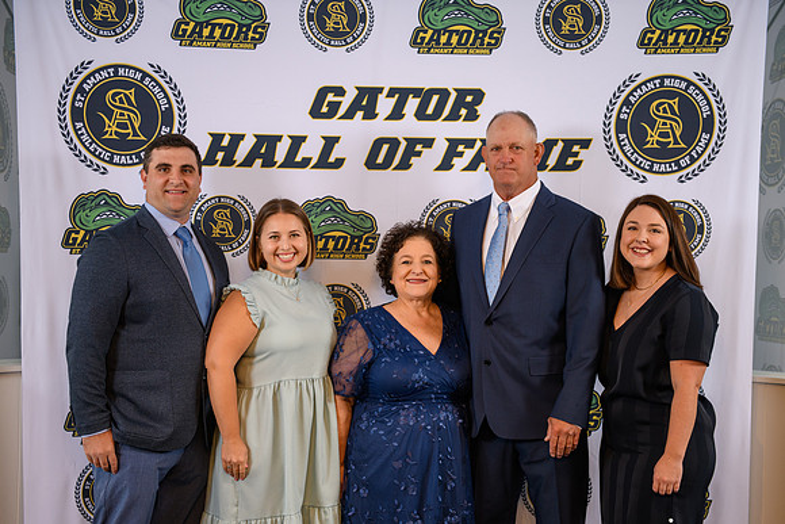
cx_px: 397
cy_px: 284
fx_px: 1302
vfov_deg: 22.7
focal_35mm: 60
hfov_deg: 33.5
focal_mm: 55
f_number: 2.8
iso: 320
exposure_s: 1/250
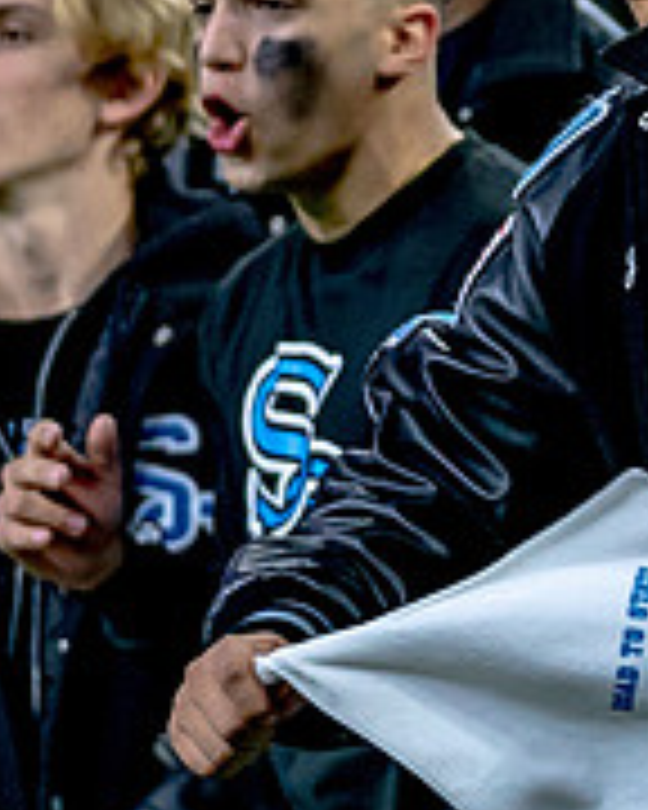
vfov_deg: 4.3
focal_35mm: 446
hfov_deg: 3.5
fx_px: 10692
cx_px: 951
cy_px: 110
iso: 2000
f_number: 2.8
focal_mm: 102
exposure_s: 1/1500
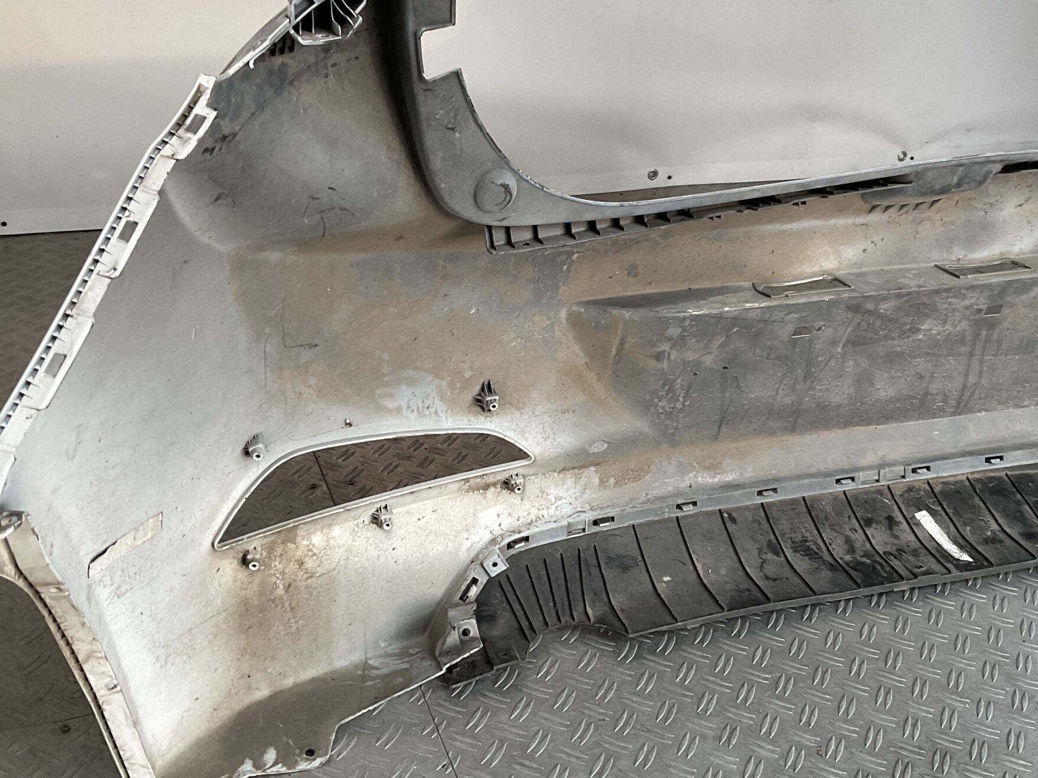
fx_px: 1259
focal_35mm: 42
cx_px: 575
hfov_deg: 44.7
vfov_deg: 34.3
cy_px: 357
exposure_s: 1/120
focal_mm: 3
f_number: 1.8
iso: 64
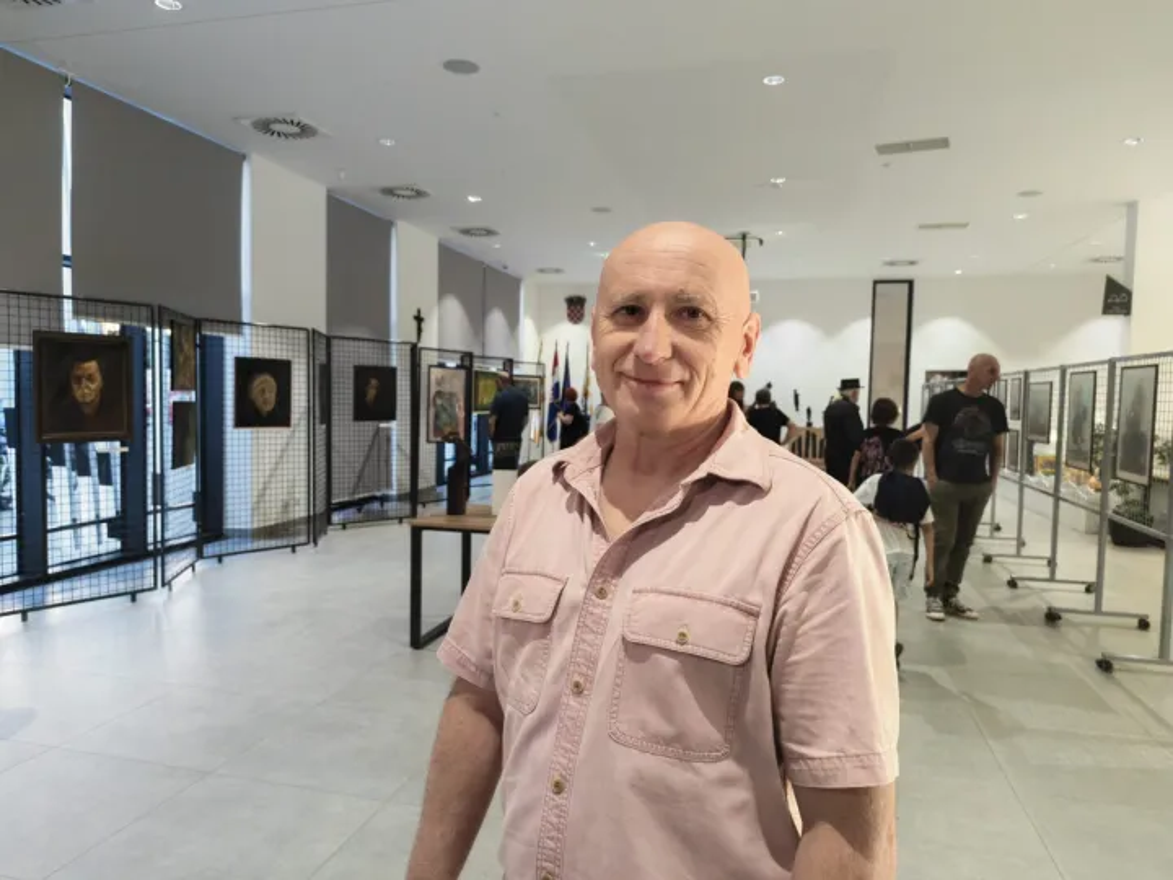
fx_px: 813
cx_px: 586
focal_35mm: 24
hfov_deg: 71.6
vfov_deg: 56.8
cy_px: 440
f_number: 1.9
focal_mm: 6.12
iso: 2000
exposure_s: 1/260
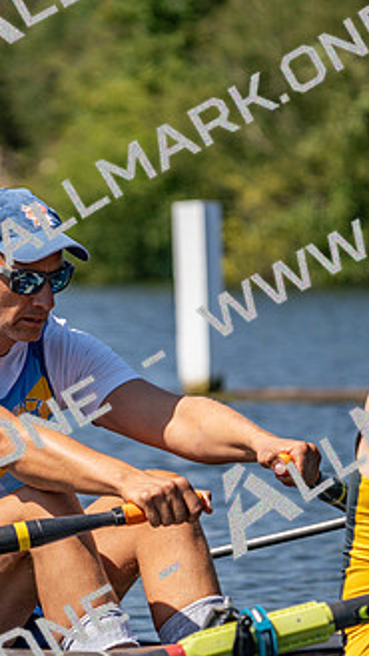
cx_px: 52
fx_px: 6420
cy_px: 370
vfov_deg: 5.9
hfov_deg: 3.3
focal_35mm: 369
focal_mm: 200
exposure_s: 1/2000
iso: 200
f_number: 5.6
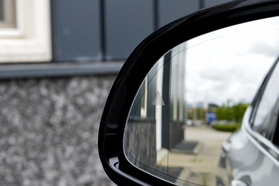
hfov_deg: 24.6
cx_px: 140
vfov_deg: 16.5
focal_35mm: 82
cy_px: 93
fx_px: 639
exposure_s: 1/100
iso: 400
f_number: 9
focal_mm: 55
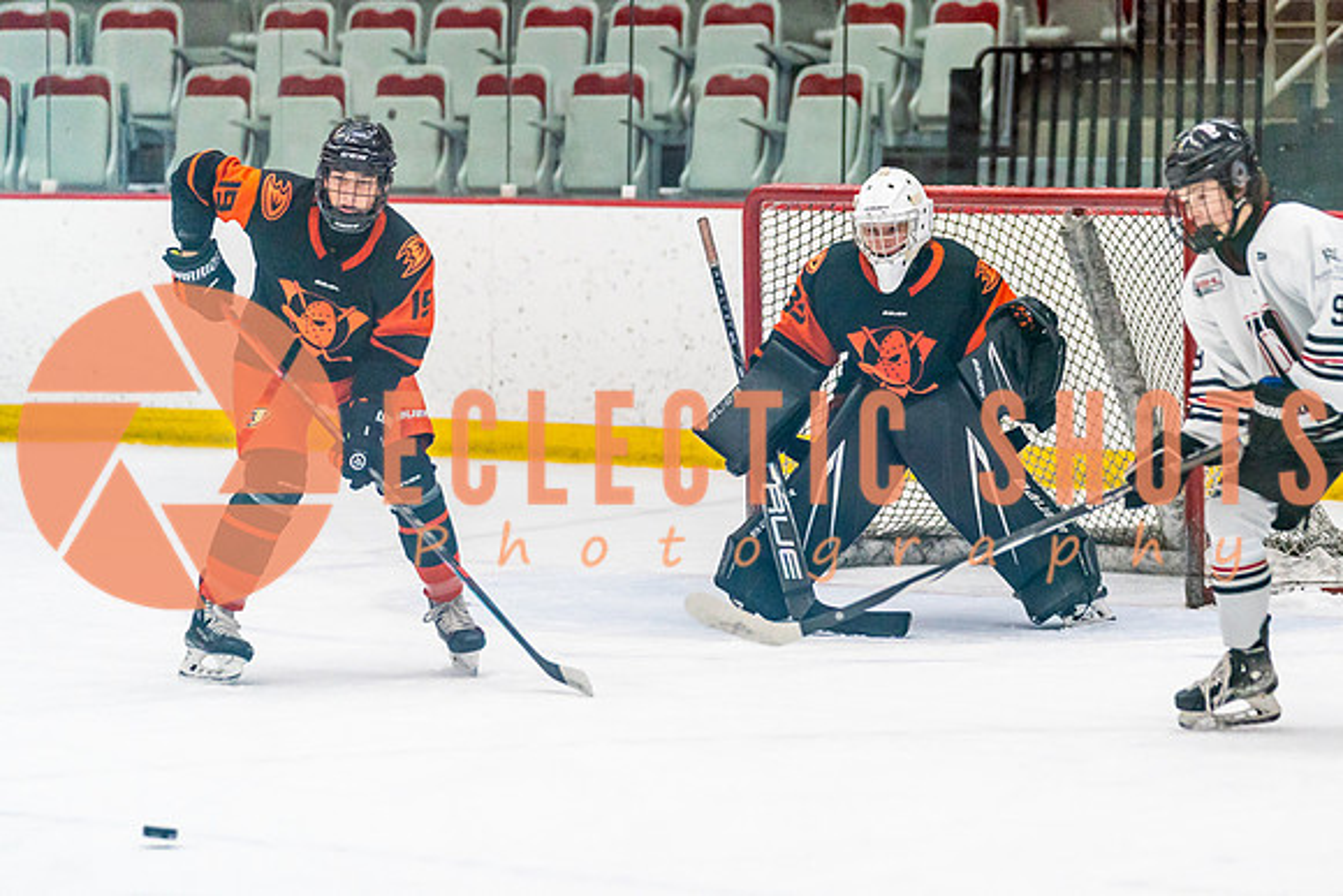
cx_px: 860
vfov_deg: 7.3
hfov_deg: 10.9
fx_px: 7064
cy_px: 429
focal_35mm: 189
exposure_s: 1/1250
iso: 3200
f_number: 2.8
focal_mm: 143
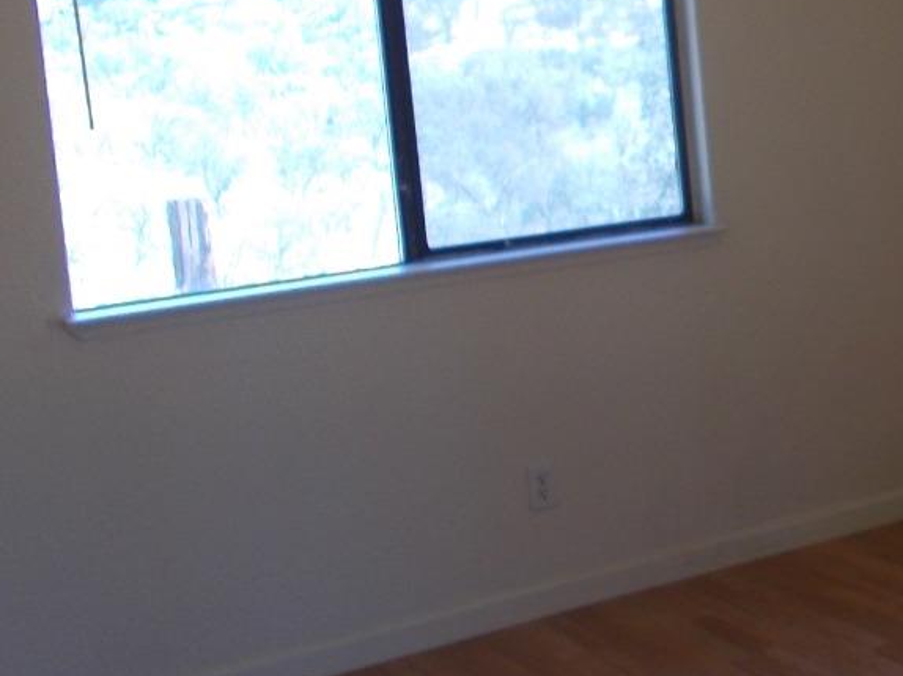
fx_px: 1773
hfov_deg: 26.1
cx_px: 1029
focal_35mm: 68
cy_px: 156
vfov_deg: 21.4
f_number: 3.2
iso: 80
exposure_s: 1/50
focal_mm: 4.6
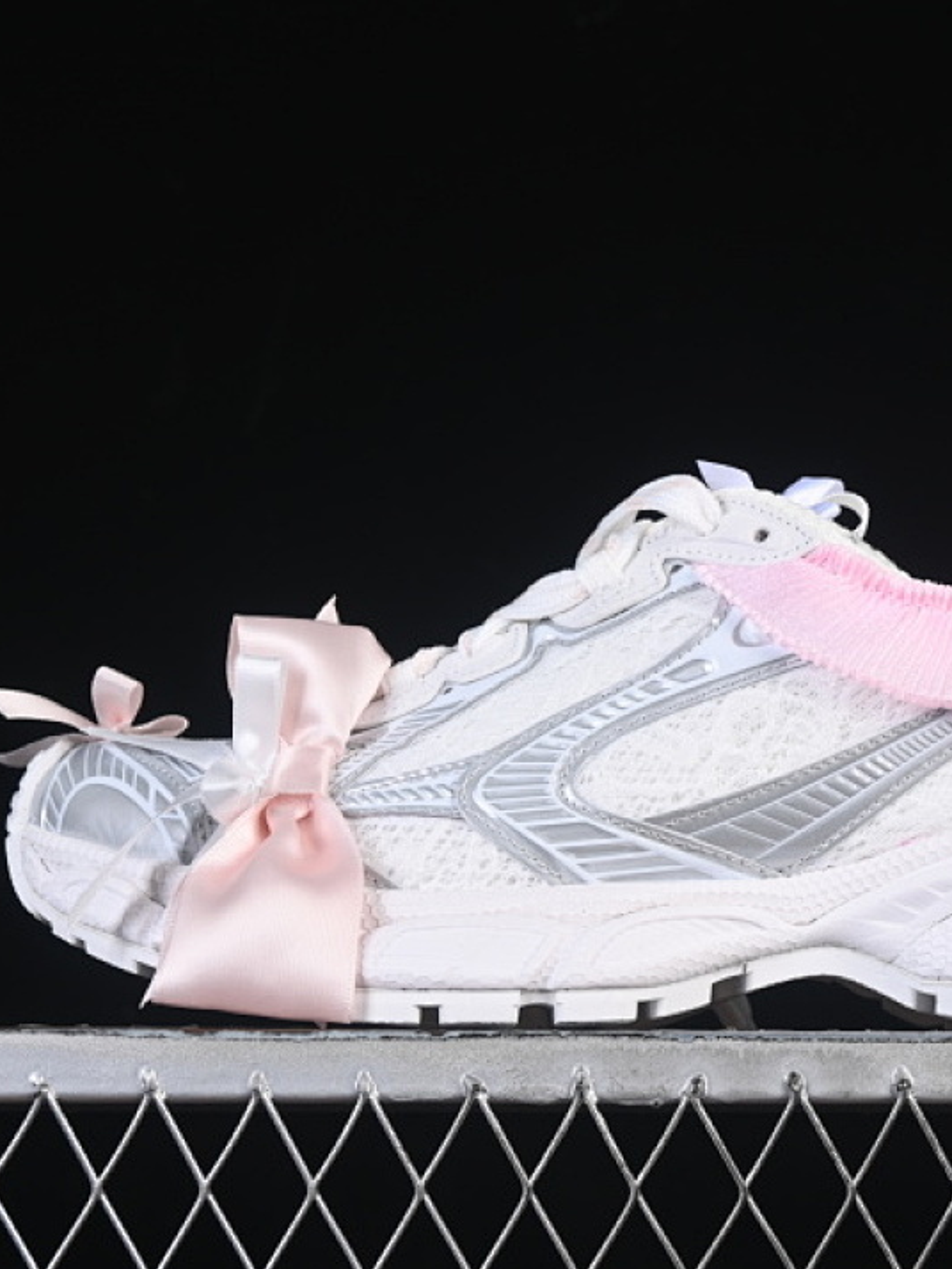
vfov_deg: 18.0
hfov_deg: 13.5
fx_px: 3995
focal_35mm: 109
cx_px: 712
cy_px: 636
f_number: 8
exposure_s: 1/80
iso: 160
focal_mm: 50
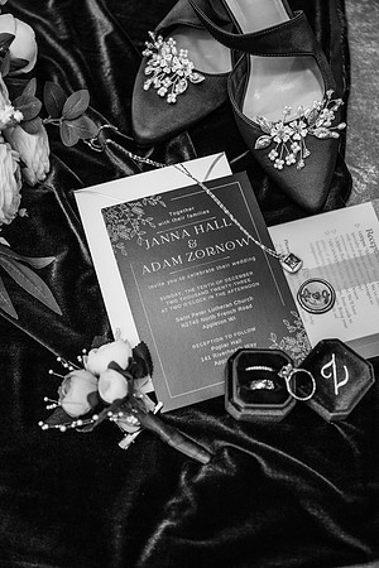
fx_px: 742
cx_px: 190
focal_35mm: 47
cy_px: 284
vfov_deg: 41.9
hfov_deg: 28.6
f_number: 3.5
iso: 800
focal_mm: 47
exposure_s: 1/200
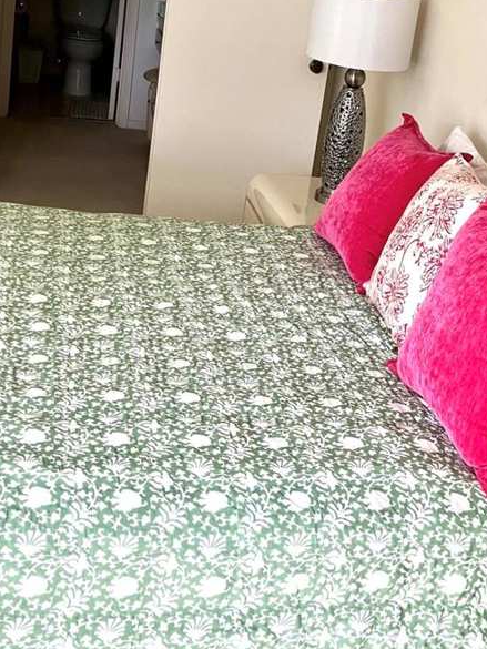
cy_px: 178
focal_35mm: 51
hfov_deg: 28.5
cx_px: 281
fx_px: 956
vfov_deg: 36.8
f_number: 1.8
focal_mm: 3.99
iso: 100
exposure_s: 1/60
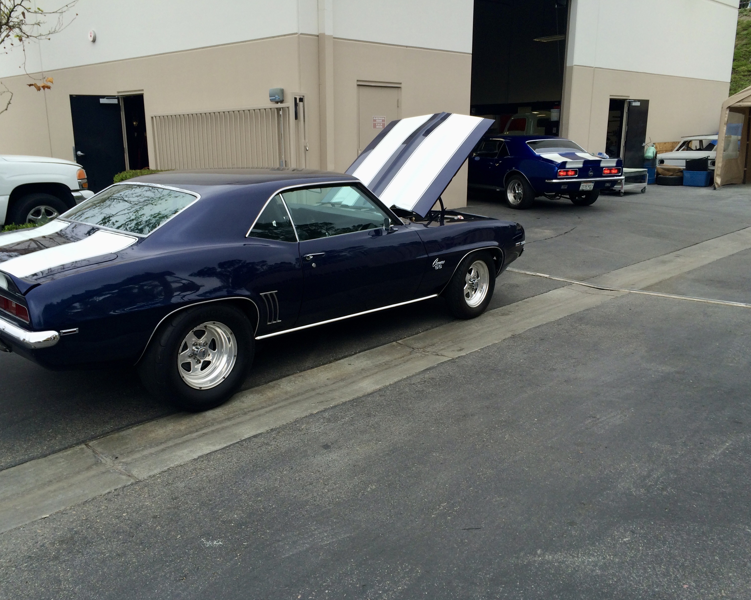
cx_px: 360
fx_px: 711
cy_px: 306
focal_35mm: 32
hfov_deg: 55.6
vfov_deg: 45.8
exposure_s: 1/189
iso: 32
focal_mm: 4.12
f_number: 2.2
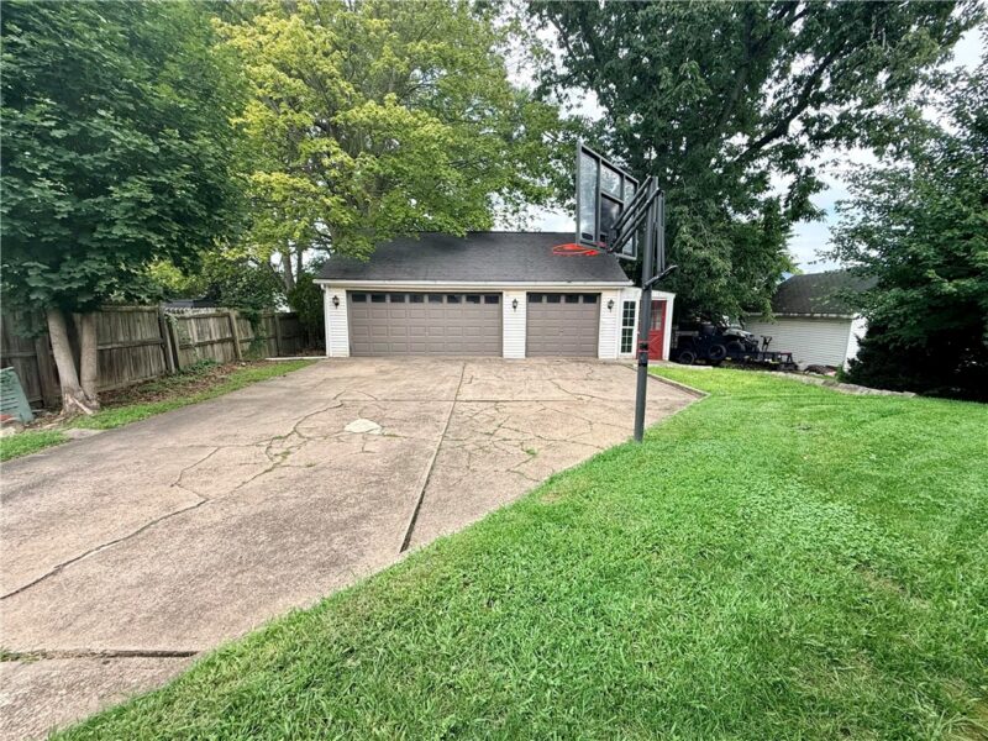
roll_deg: -0.9
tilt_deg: -9.1
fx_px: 400
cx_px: 494
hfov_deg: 102.1
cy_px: 370
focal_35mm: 14
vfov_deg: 85.7
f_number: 2.2
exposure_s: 1/518
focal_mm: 2.22
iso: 64
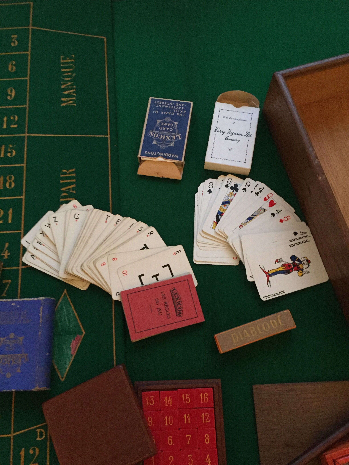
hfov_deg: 48.2
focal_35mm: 29
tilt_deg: -73.7
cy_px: 232
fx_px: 390
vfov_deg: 61.7
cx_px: 174
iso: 320
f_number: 2.2
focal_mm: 4.15
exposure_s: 1/17
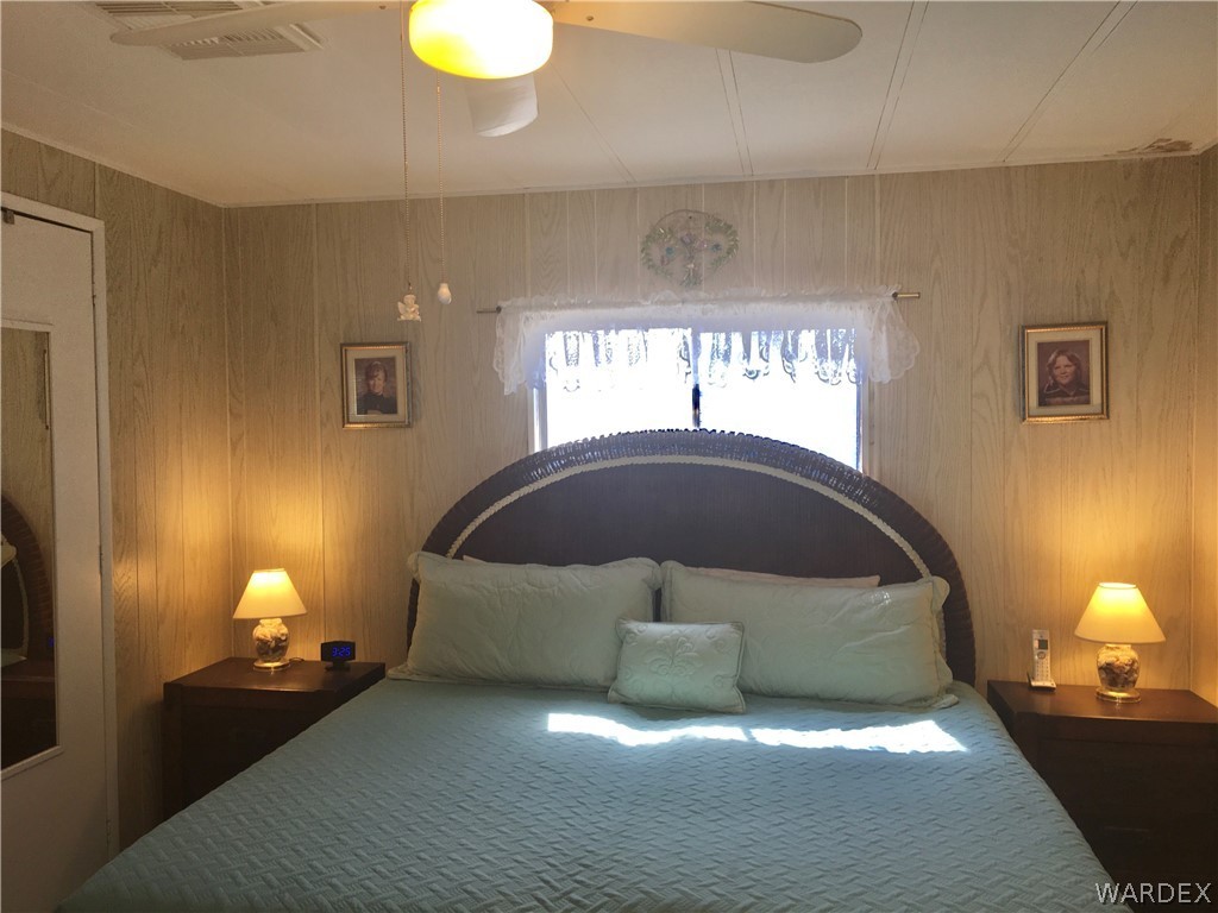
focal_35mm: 29
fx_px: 1020
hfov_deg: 61.7
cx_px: 609
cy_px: 456
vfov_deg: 48.2
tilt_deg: -3.2
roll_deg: +0.5
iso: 25
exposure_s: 1/40
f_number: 2.2
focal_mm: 4.15
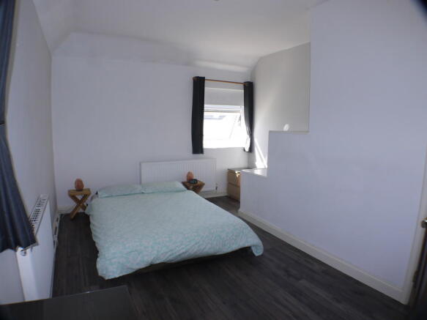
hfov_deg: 63.5
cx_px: 214
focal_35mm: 28
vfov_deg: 49.7
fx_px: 345
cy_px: 160
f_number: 9
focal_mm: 14
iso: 160
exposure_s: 1/30
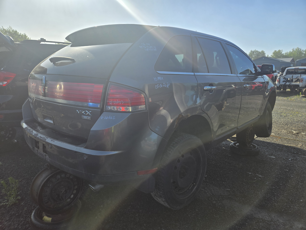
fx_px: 203
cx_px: 153
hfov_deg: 73.9
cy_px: 115
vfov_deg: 58.9
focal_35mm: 23
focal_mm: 5.4
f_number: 1.8
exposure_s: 1/2105
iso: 25
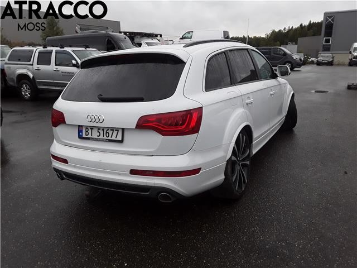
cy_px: 134
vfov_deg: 49.7
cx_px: 178
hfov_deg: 63.4
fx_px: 289
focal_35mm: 28
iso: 64
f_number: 1.9
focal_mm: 2.91
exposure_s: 1/100
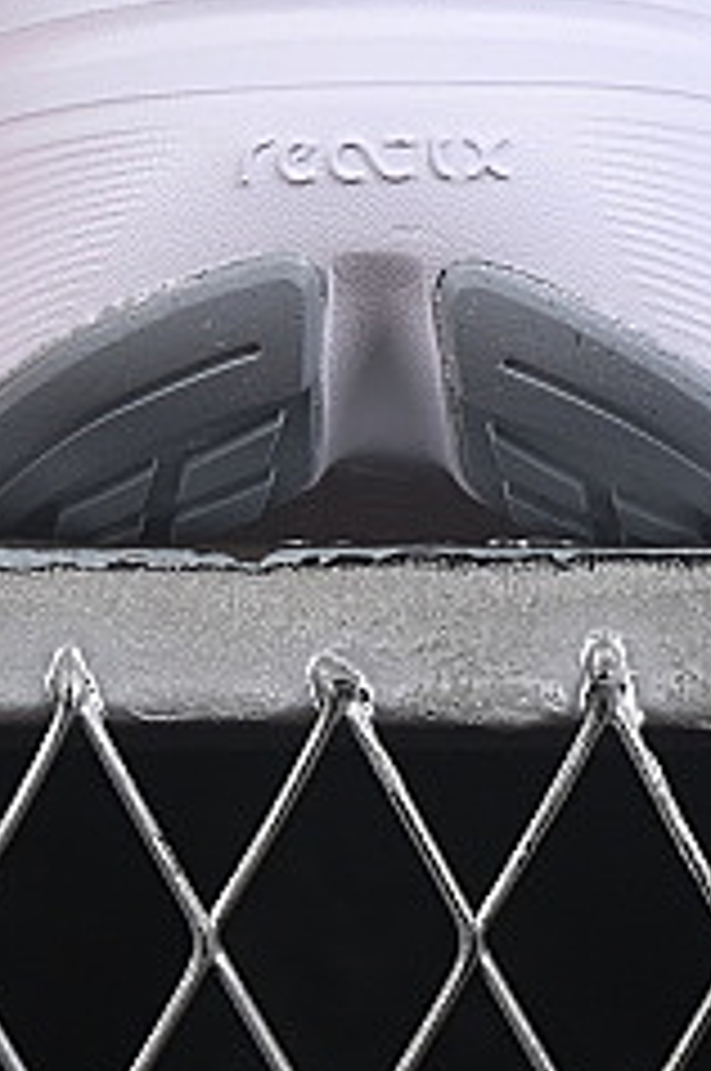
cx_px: 968
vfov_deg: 6.0
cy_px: -459
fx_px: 10131
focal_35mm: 341
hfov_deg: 4.0
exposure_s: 1/80
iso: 160
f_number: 8
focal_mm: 50
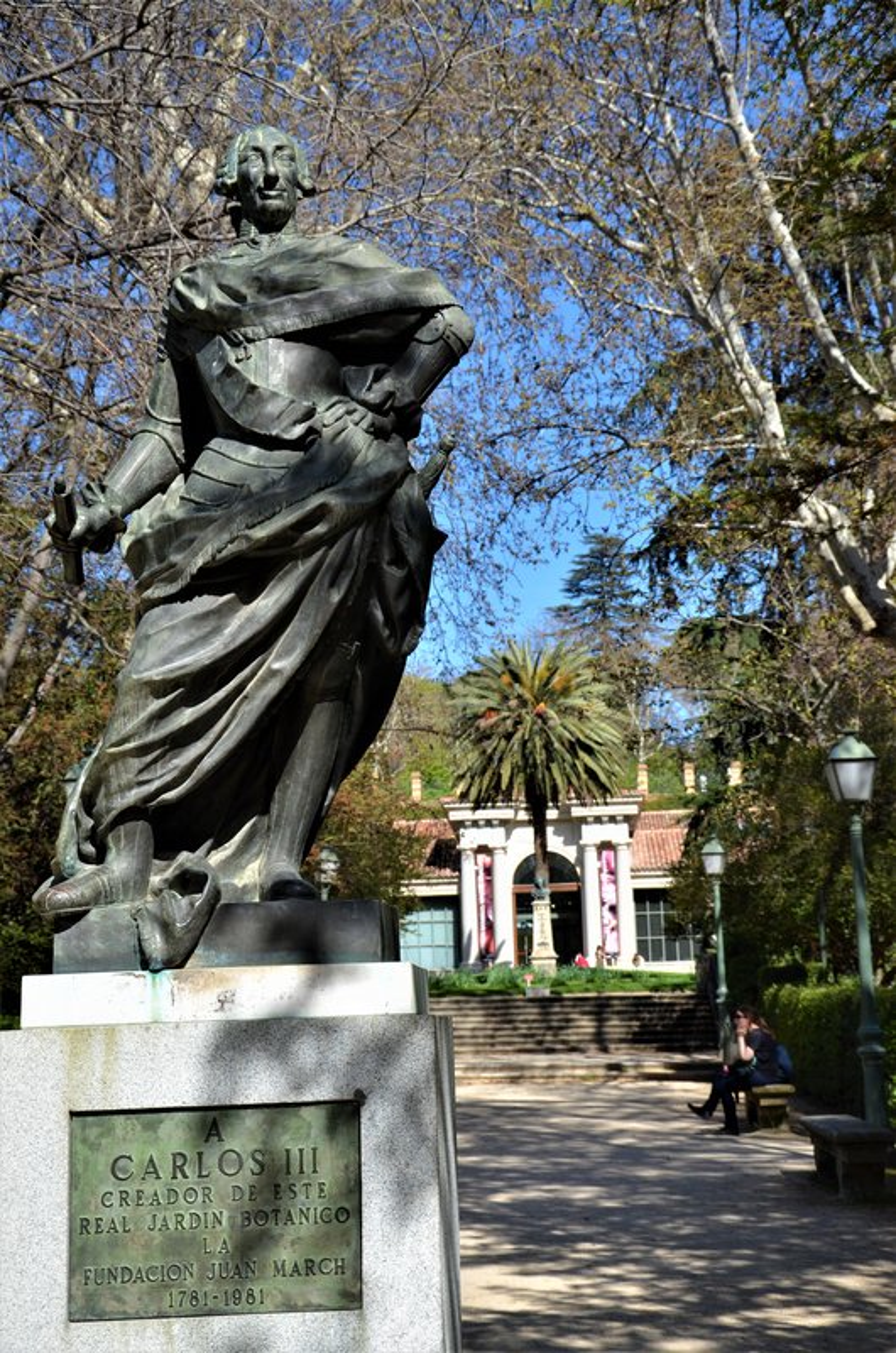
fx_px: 2250
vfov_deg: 33.5
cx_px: 448
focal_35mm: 60
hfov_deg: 22.5
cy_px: 676
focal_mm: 40
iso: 400
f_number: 6.3
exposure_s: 1/1600
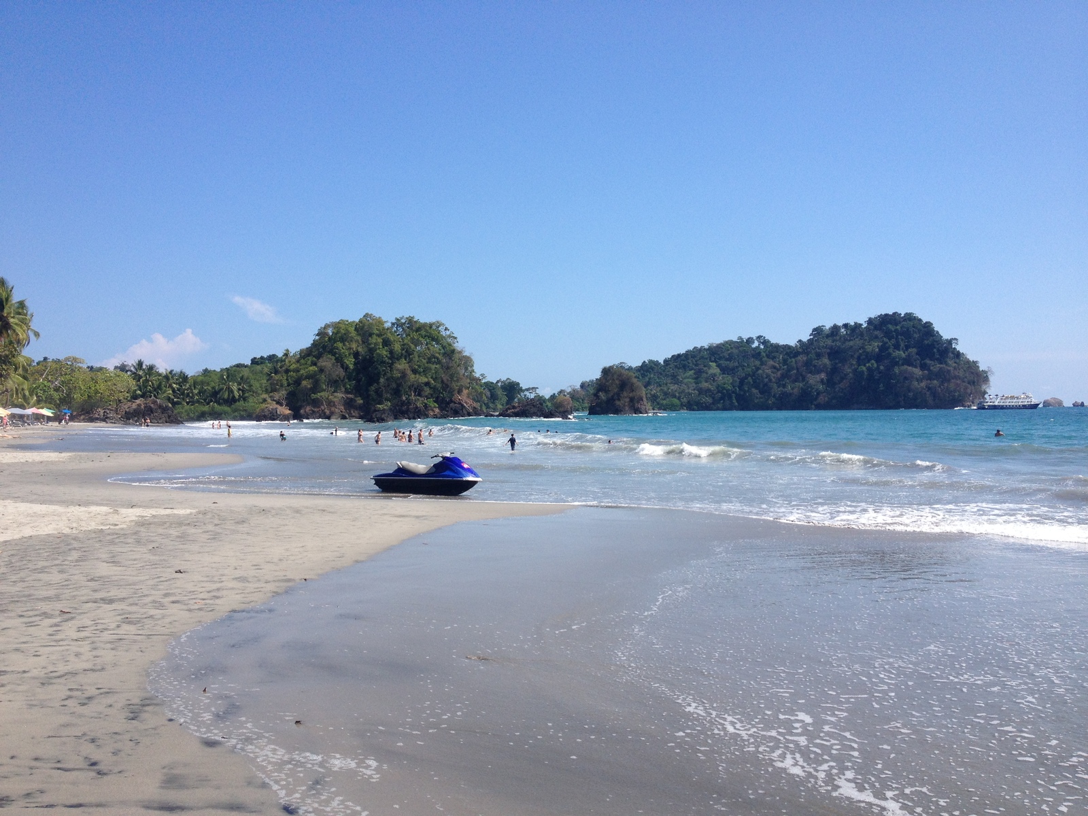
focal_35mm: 35
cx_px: 544
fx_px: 1100
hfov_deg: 52.6
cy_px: 408
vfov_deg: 40.7
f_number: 2.4
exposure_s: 1/2208
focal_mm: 4.28
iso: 50
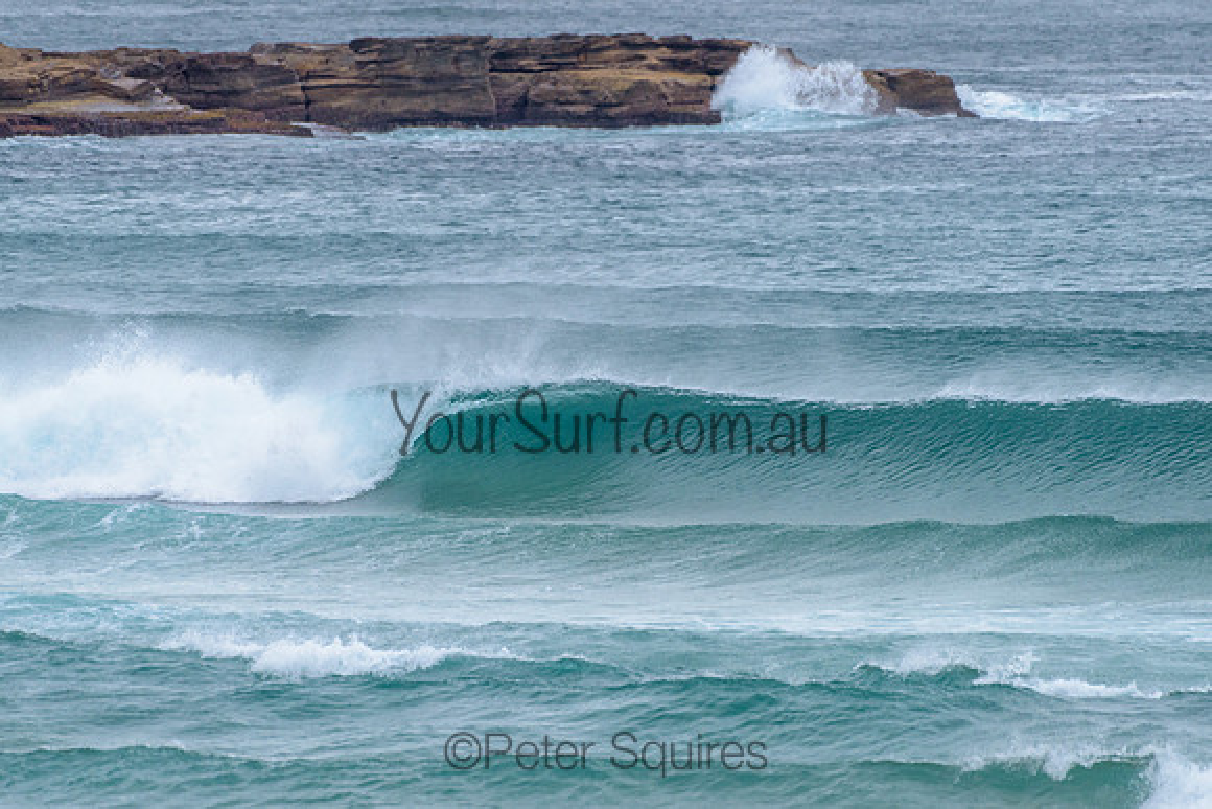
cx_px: 590
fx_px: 20647
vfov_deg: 2.2
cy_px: 394
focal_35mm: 613
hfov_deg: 3.4
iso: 500
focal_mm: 500
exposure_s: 1/2000
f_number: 5.6
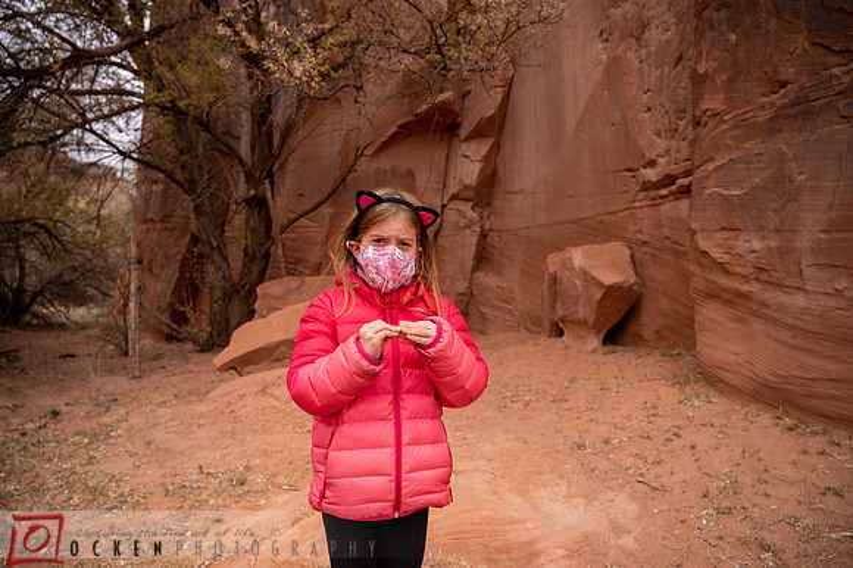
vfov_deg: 53.1
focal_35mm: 24
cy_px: 284
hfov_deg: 73.8
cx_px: 426
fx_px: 568
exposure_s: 1/1600
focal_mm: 24
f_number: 4
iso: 400
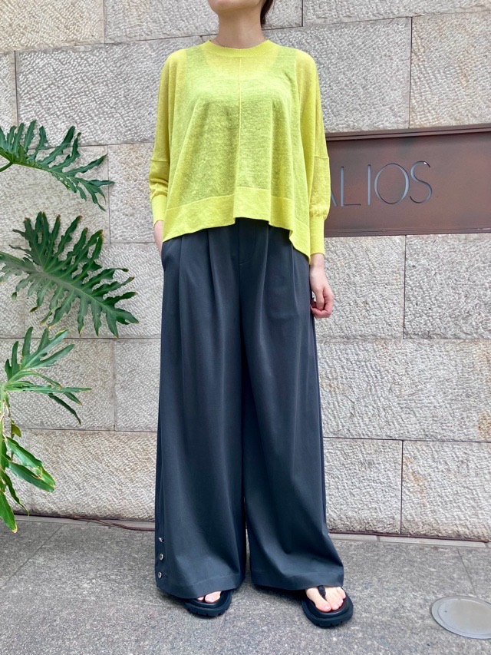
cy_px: 328
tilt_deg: -5.2
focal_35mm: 28
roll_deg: +0.0
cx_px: 246
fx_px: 529
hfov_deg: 49.8
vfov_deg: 63.4
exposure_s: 1/120
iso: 32
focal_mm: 3.99
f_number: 1.8
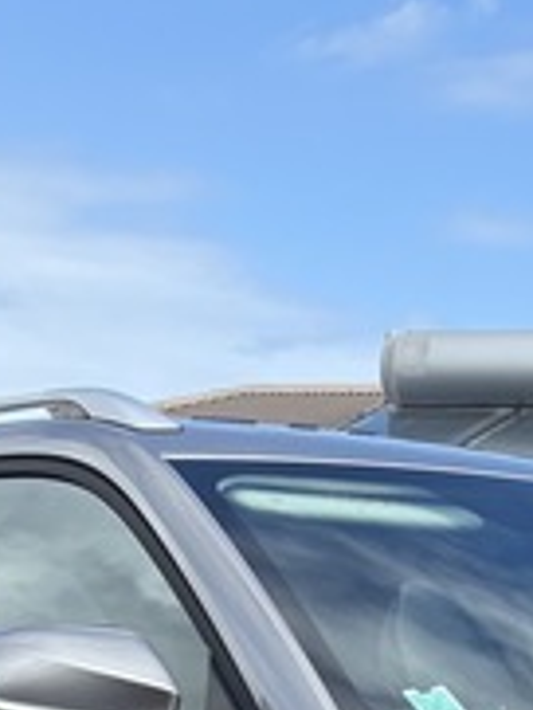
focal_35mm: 115
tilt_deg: -11.1
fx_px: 2358
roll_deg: -2.8
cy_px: 1126
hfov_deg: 12.6
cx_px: 635
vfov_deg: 15.5
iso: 50
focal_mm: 5.96
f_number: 1.6
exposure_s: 1/1751
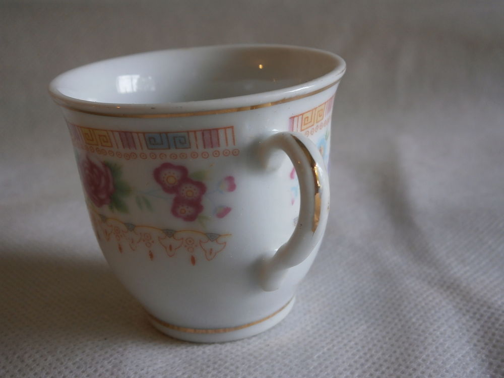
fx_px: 684
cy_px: 189
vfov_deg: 30.9
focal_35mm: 47
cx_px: 252
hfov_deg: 40.4
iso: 125
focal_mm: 8.3
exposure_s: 1/40
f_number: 3.4
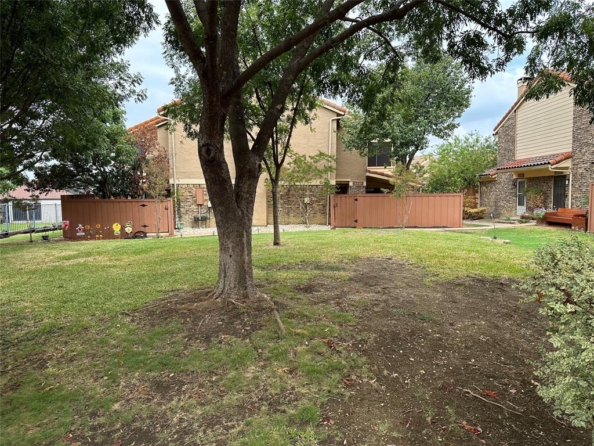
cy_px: 223
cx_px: 297
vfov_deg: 56.8
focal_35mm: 24
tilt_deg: -4.6
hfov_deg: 71.6
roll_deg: +0.0
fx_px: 412
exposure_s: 1/1256
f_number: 1.78
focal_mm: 6.86
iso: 80
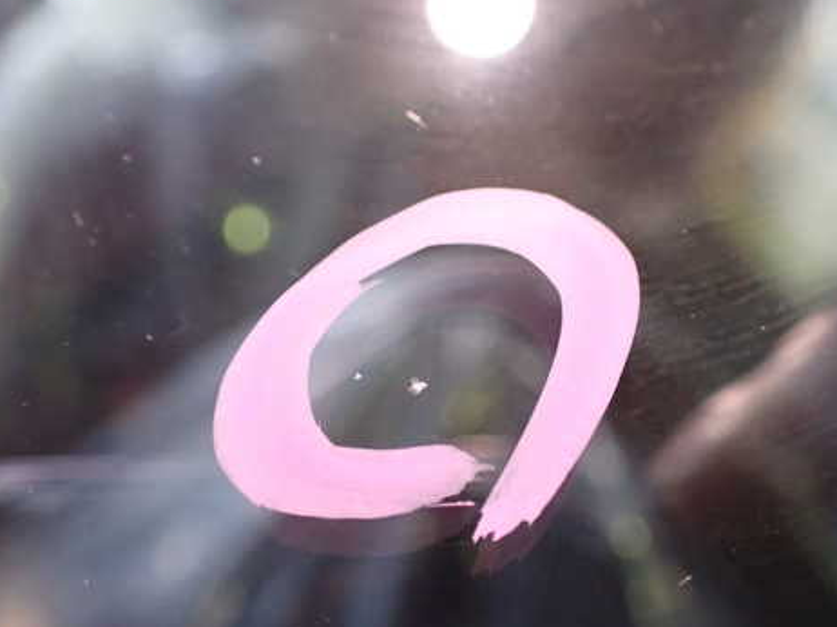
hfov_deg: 47.9
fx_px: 943
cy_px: 364
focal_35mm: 39
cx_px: 438
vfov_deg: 36.7
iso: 800
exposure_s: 1/50
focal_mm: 5.4
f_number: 2.3
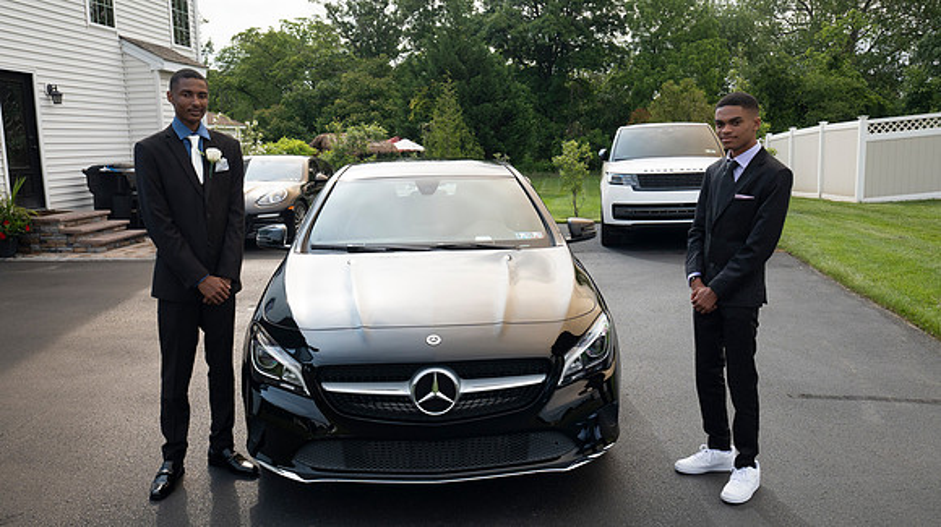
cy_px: 264
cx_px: 470
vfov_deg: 36.1
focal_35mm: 32
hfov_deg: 60.3
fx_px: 810
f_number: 9
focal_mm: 30
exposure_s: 1/160
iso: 640
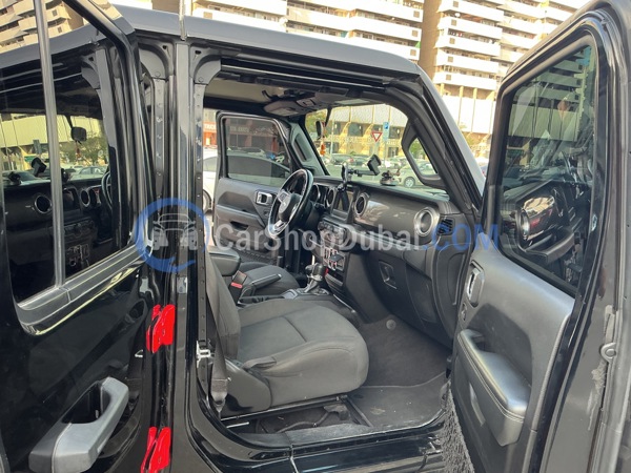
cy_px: 236
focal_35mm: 29
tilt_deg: -8.7
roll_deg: -3.7
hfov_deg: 61.7
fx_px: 529
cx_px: 316
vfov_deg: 48.2
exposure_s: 1/120
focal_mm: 3
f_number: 1.8
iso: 64
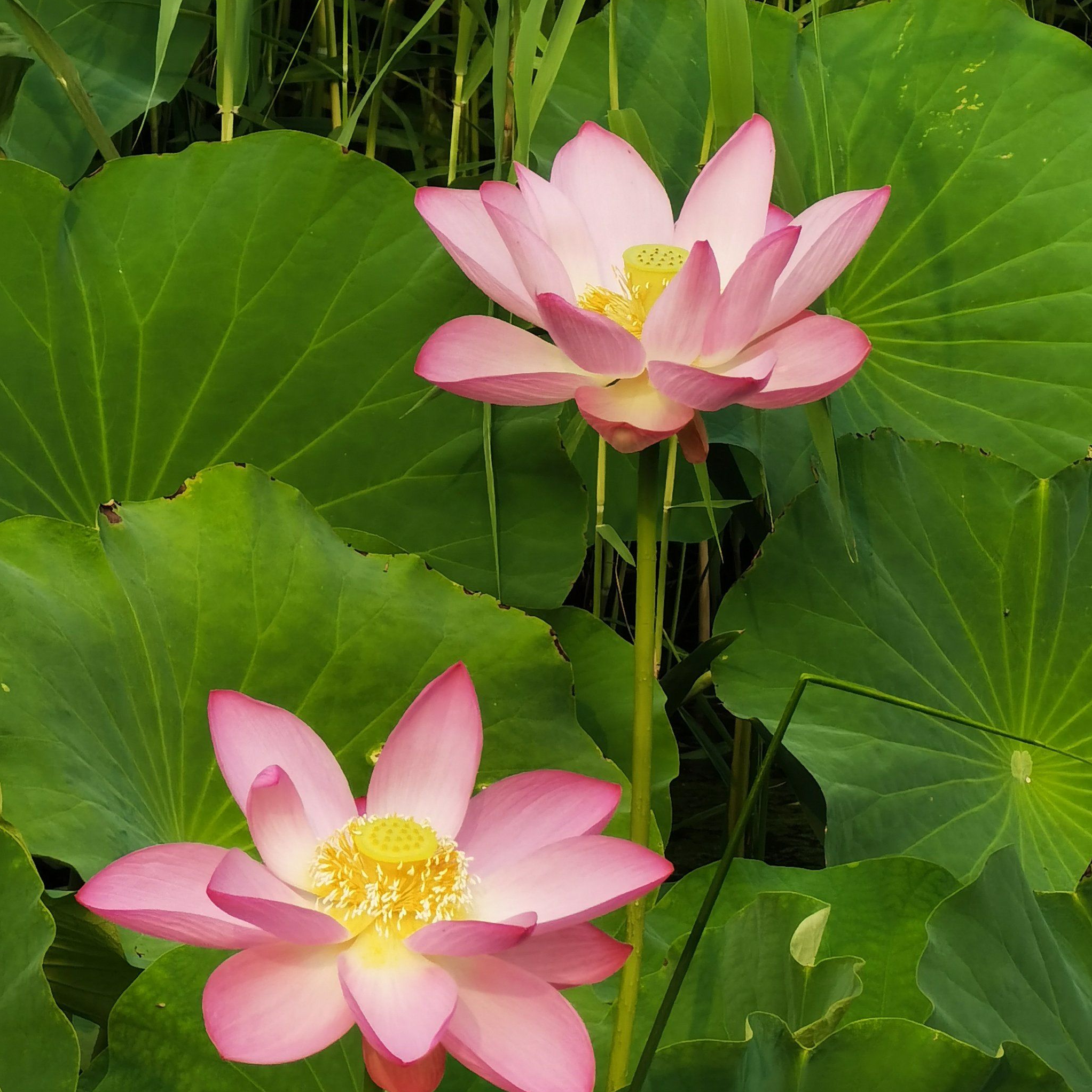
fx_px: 14490
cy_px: 666
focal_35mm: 406
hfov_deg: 4.3
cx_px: 546
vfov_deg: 4.3
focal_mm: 28.21
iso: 50
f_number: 4.4
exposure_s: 1/250
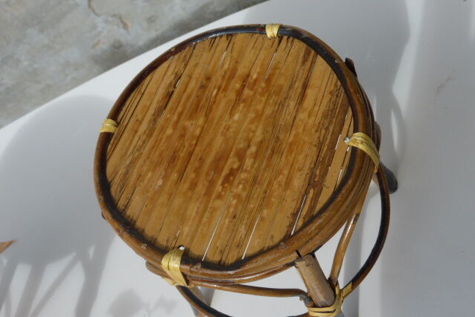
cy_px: 156
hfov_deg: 41.1
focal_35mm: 48
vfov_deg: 28.1
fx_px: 633
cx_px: 238
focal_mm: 7.9
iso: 100
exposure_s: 1/500
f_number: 4.1
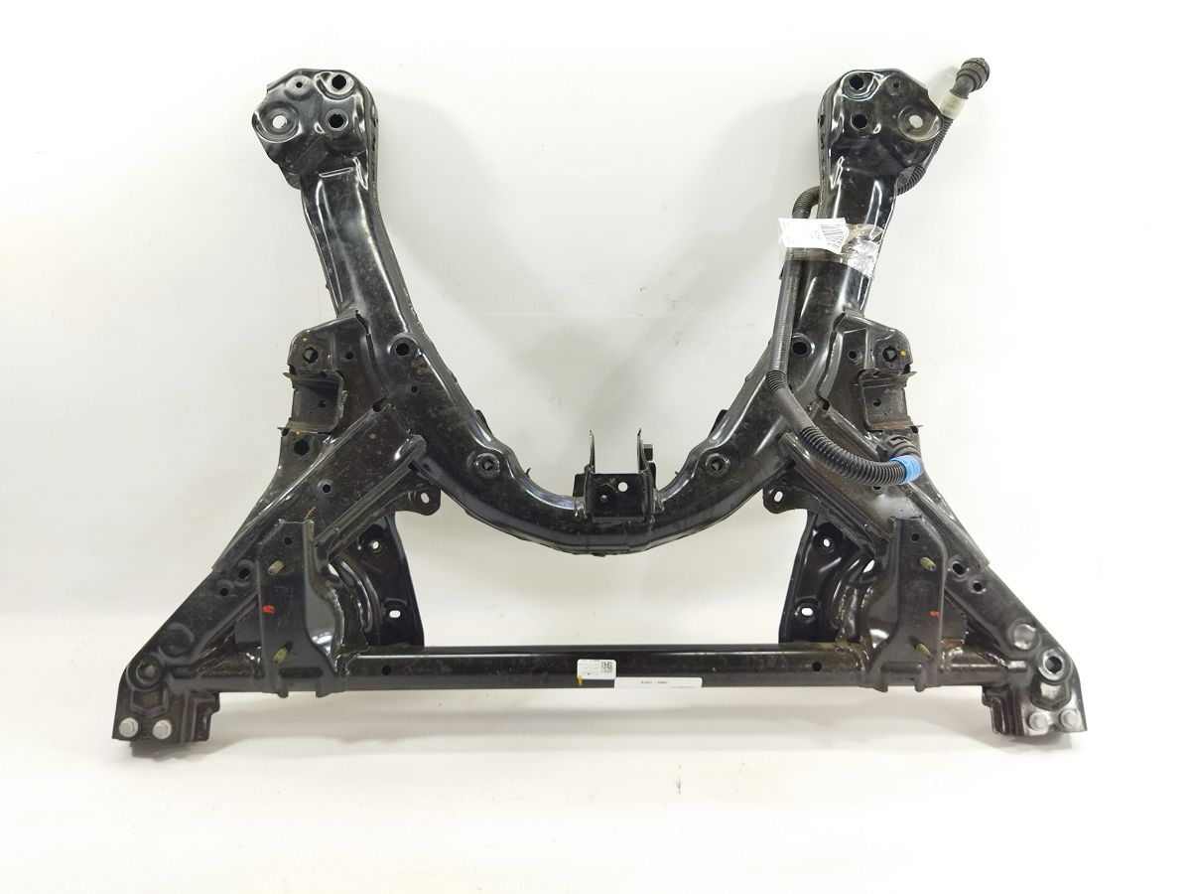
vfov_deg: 51.4
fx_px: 929
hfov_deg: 65.3
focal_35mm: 27
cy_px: 447
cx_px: 596
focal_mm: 4.71
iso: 169
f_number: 1.79
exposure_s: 1/100
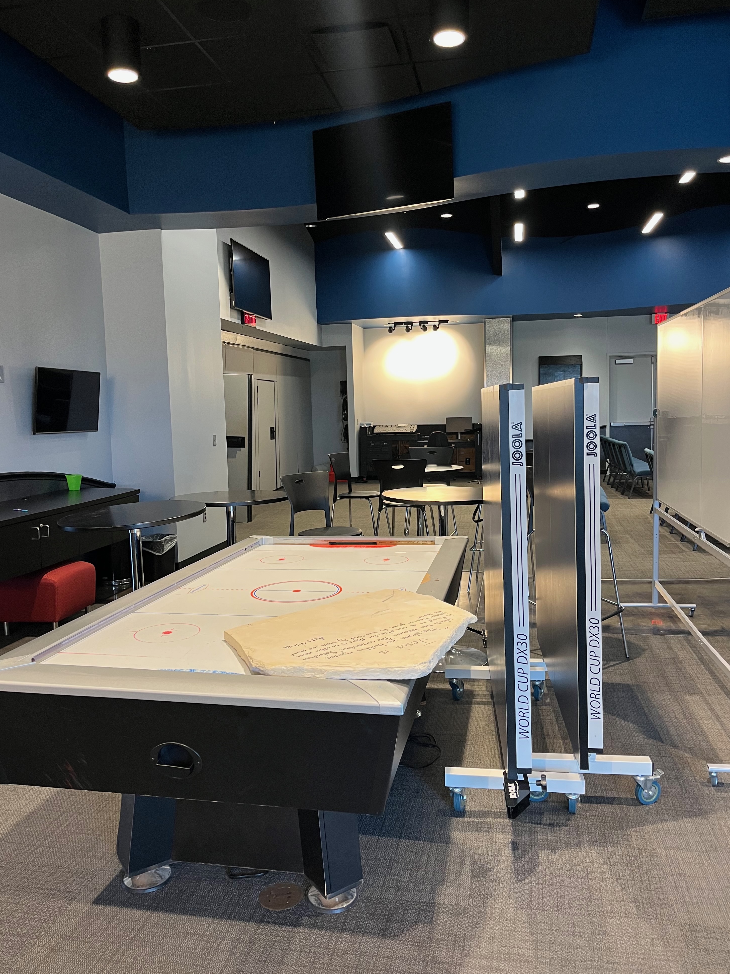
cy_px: 475
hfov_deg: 51.3
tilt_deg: -5.9
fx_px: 759
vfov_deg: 65.3
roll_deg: +1.5
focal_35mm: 27
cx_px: 372
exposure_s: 1/60
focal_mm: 5.1
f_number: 1.6
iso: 100
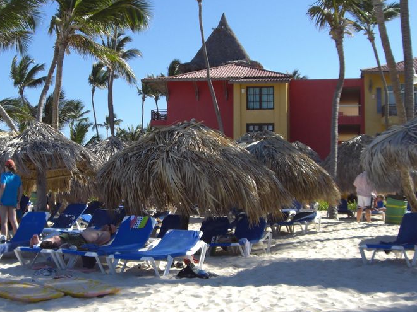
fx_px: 711
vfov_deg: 24.8
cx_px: 155
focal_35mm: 59
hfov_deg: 32.5
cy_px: 147
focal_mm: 6.2
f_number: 2.7
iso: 64
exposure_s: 1/1000
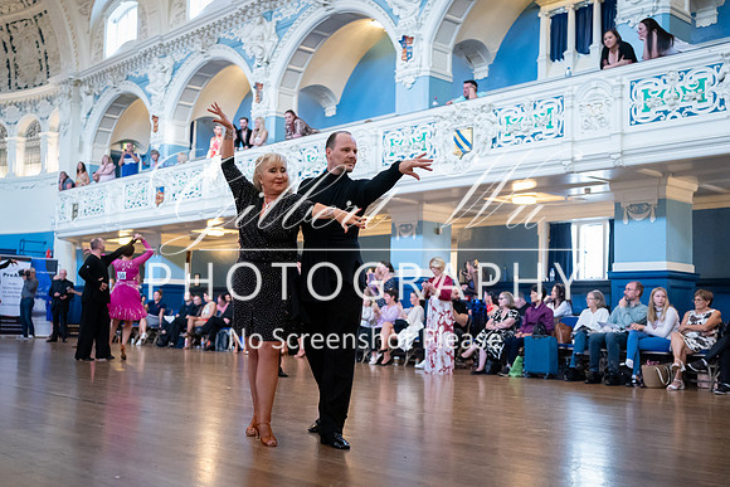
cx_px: 306
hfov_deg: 47.1
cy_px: 256
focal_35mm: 41
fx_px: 835
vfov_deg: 32.5
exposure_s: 1/500
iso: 6400
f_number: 2
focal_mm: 35
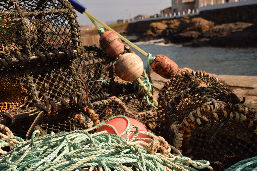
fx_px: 375
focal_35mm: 52
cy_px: 86
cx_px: 128
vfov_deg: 25.7
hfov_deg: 37.9
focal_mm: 35
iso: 320
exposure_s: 1/4000
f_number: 4.2
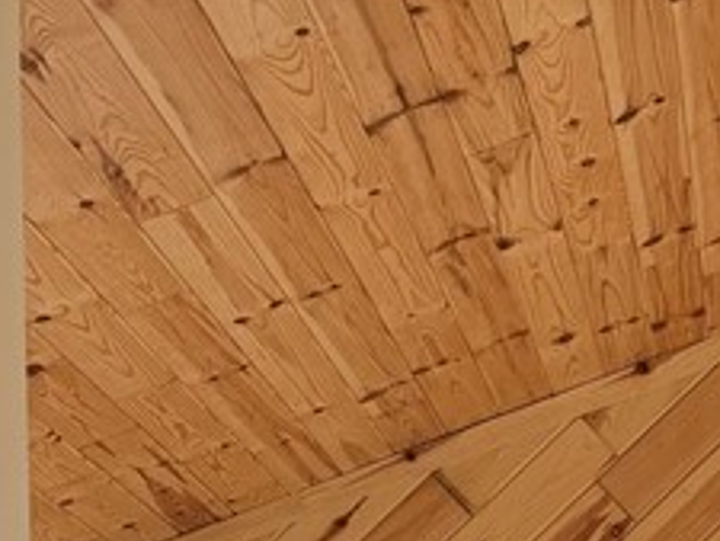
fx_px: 2268
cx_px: 1059
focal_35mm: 109
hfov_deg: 16.5
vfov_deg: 11.6
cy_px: 1220
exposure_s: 1/266
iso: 80
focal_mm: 6.76
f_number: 1.78
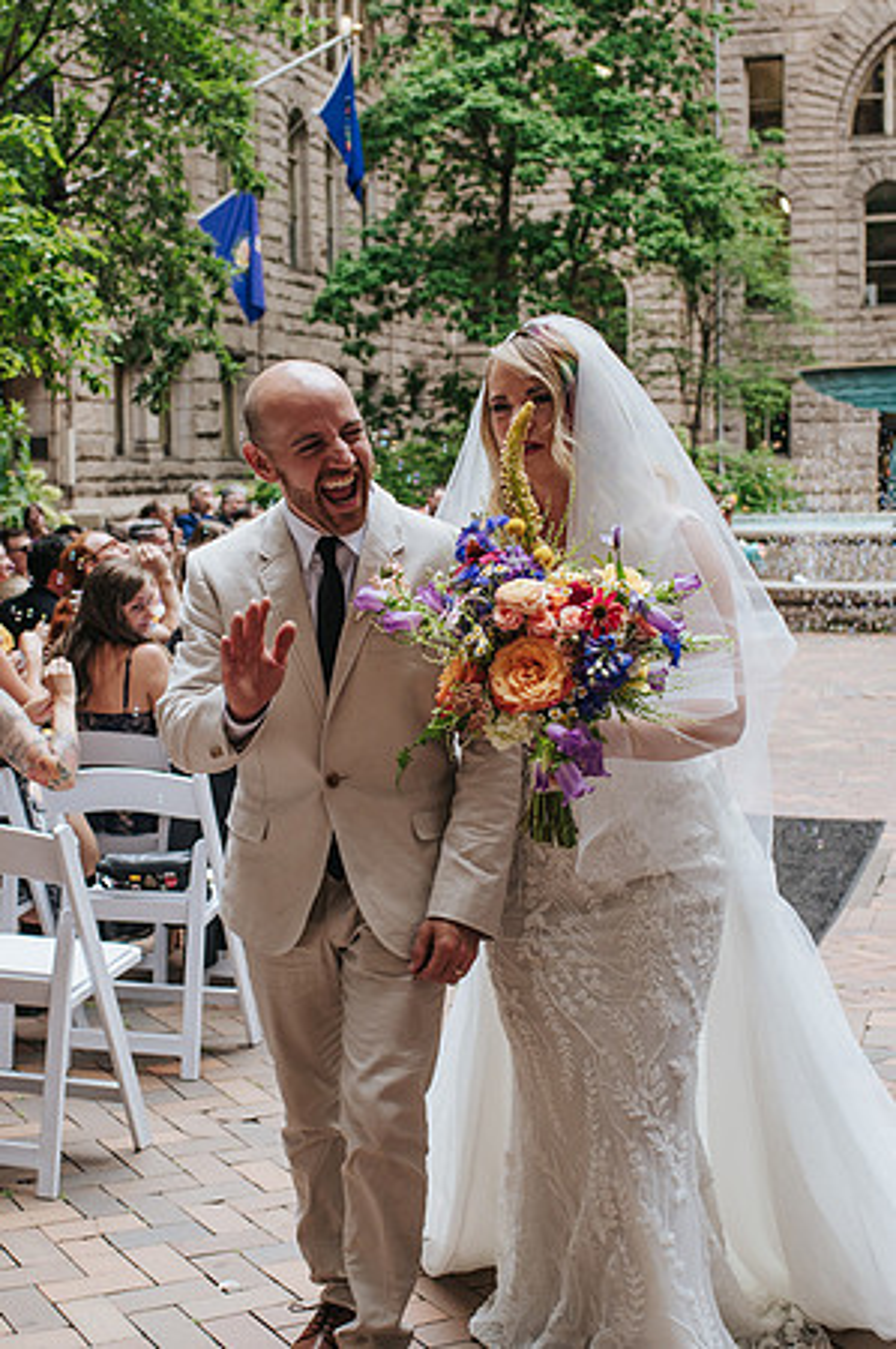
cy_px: 672
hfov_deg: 25.2
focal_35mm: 53
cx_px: 373
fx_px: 2002
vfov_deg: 37.2
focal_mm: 35
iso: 800
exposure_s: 1/400
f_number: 4
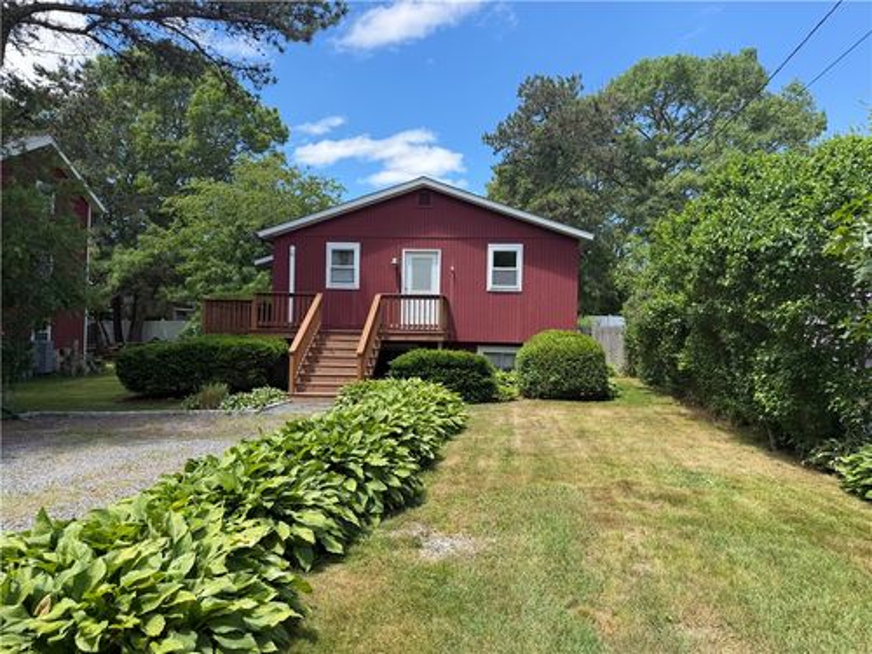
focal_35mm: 24
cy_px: 327
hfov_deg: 71.6
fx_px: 605
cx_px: 436
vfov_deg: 56.8
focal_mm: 6.76
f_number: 1.78
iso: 100
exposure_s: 1/1727
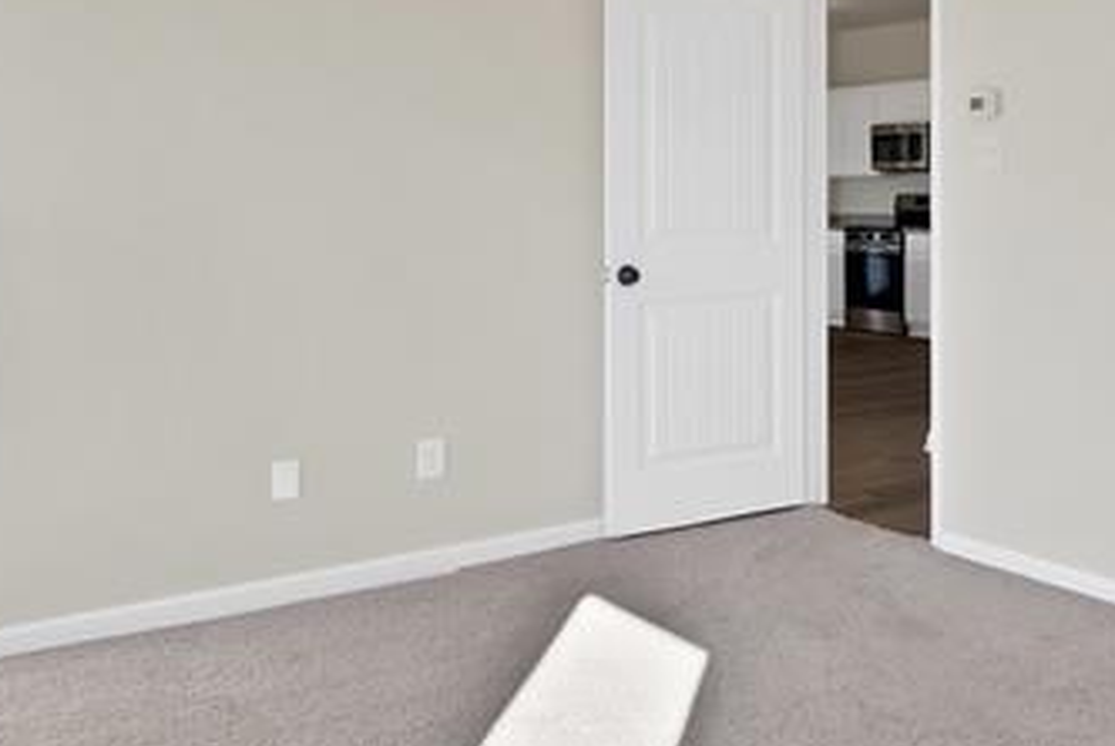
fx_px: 1147
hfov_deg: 46.3
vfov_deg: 35.3
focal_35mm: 37
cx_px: 1024
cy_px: 193
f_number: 9
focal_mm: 12
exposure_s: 1/20
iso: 640
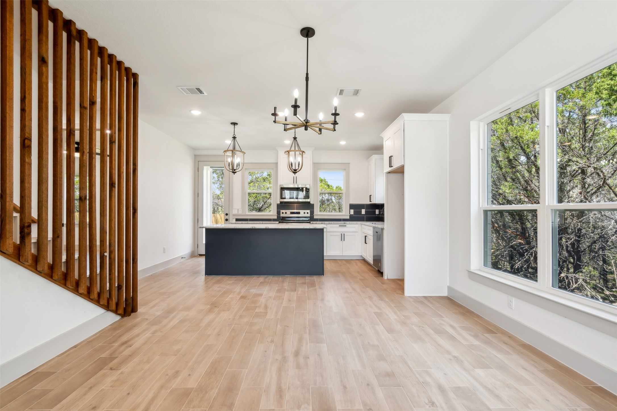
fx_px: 274
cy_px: 206
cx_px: 308
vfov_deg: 73.7
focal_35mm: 16
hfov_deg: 96.7
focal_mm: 16
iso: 250
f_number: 9
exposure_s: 1/50
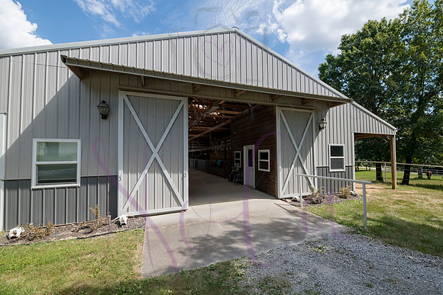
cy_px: 150
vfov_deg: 78.8
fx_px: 180
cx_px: 227
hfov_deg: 101.8
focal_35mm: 15
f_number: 9
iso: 320
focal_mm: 14
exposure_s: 1/400
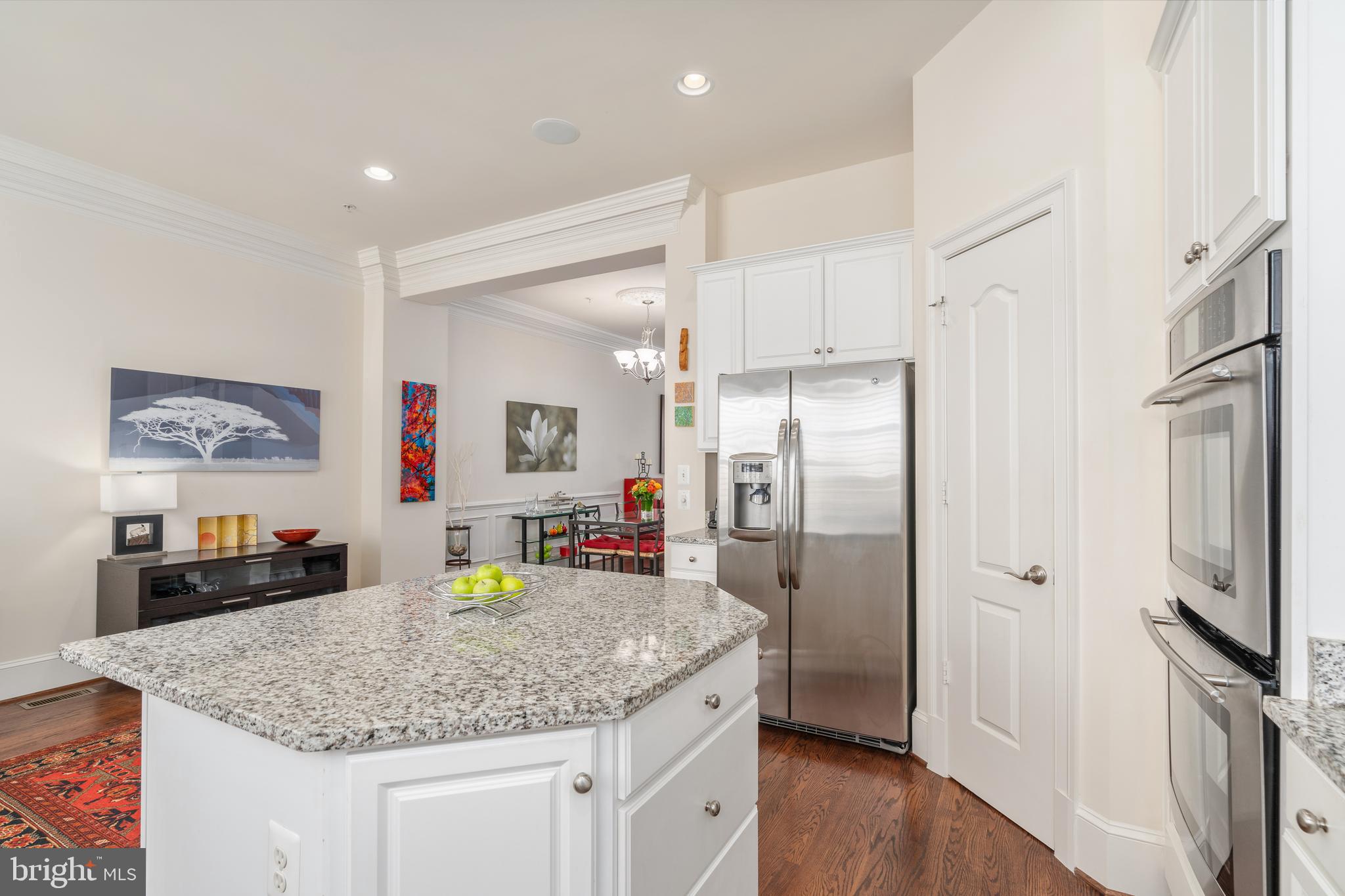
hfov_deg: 96.7
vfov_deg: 73.7
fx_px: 598
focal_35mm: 16
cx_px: 672
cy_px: 448
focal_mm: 16
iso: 100
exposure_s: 1/2
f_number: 8
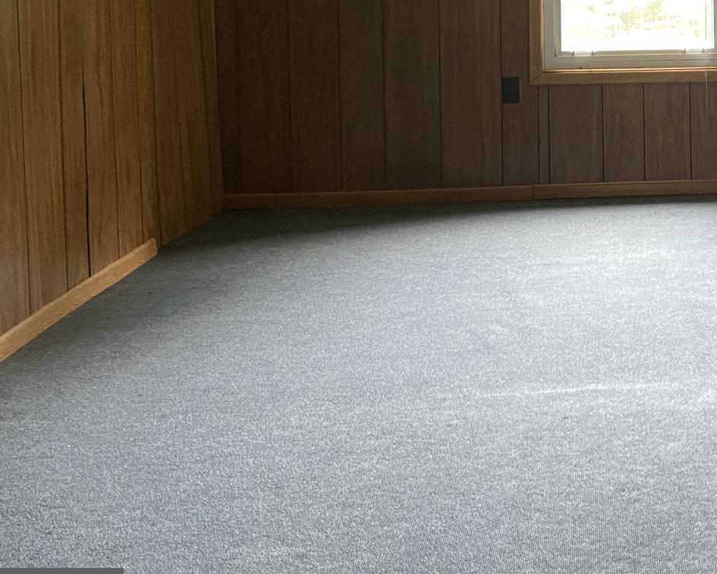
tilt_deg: -3.6
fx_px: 1167
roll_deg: +0.5
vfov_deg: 26.6
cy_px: 47
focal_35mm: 55
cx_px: 711
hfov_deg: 31.6
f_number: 1.6
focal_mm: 5.1
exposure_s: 1/60
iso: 320
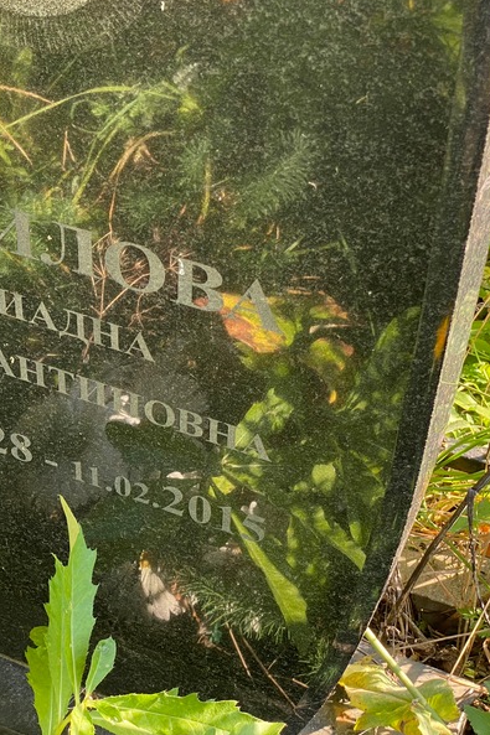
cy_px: 366
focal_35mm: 73
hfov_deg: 18.6
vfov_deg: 27.7
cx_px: 129
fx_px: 1491
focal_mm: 6
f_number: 2
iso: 25
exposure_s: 1/122
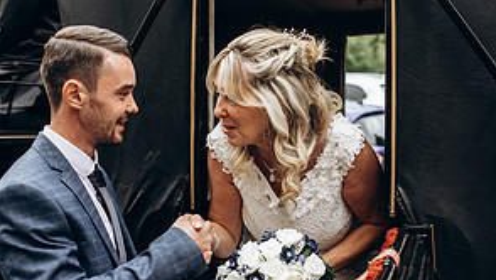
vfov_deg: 21.4
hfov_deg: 37.2
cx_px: 251
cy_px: 189
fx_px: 737
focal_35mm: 56
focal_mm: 35
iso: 100
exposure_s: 1/320
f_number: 2.8
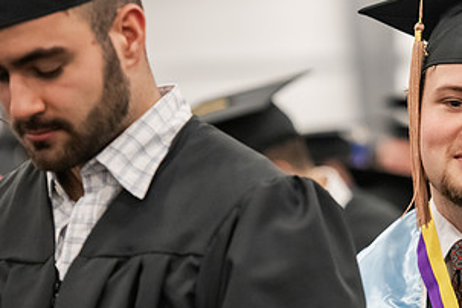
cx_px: 418
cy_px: 175
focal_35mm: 258
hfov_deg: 8.0
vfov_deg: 5.3
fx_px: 3311
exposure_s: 1/200
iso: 4000
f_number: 3.5
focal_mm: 135
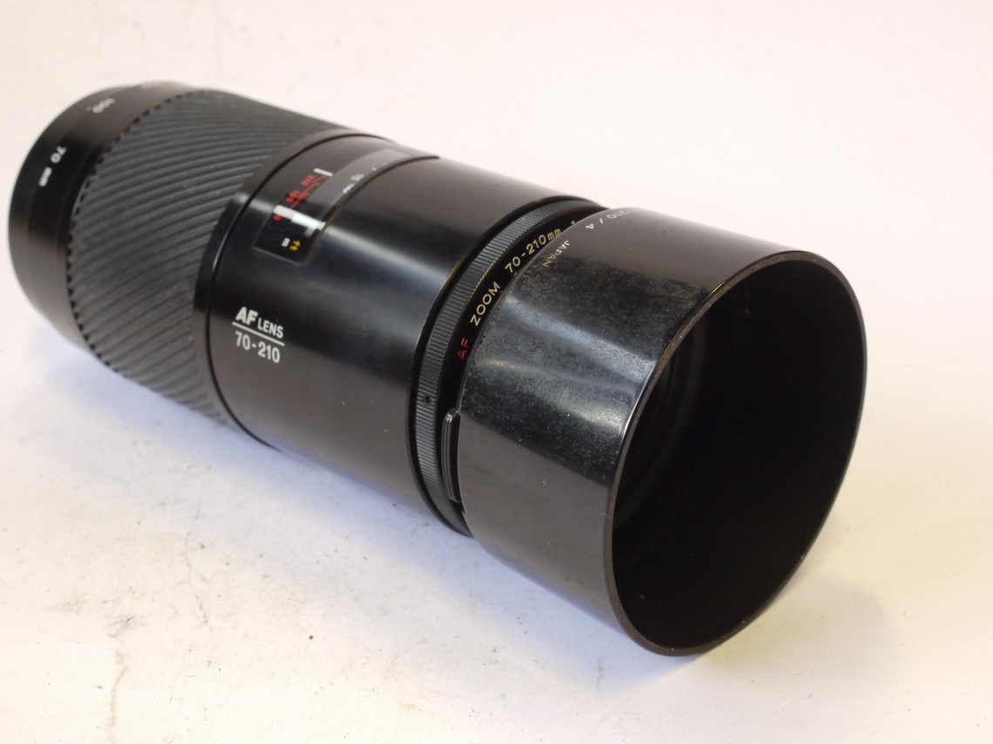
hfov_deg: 30.7
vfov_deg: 23.3
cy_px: 379
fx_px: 1807
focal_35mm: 63
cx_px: 515
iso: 800
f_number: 9
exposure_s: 1/40
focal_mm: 30
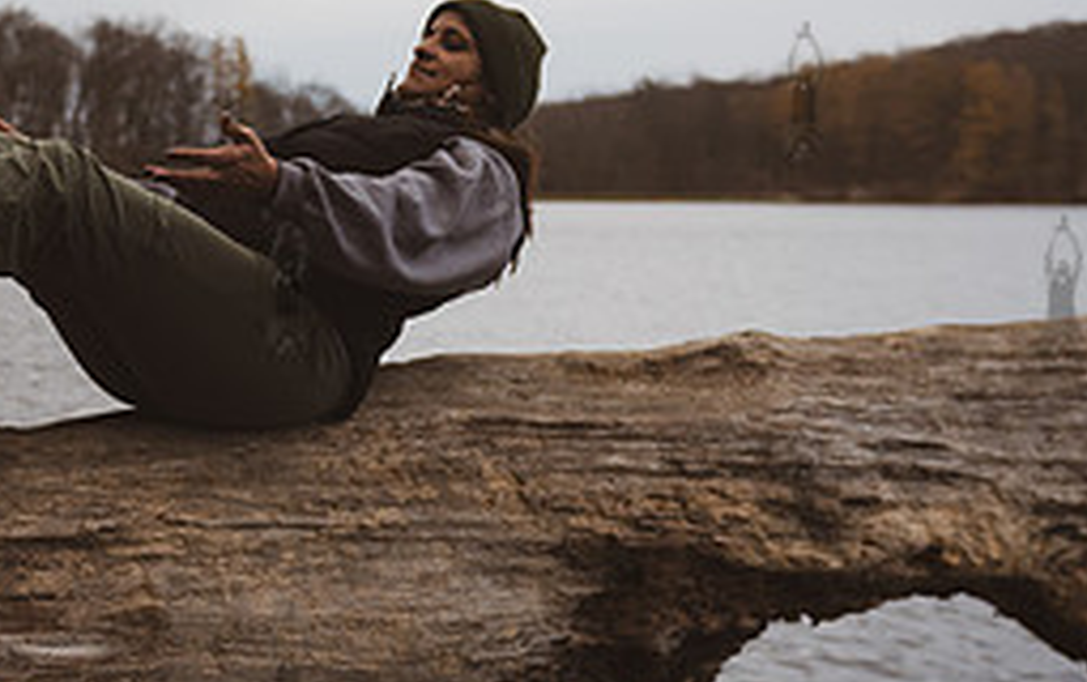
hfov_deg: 29.7
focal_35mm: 68
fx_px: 2017
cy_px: 246
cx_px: 285
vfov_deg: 19.2
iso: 500
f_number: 2.8
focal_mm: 29
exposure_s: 1/250
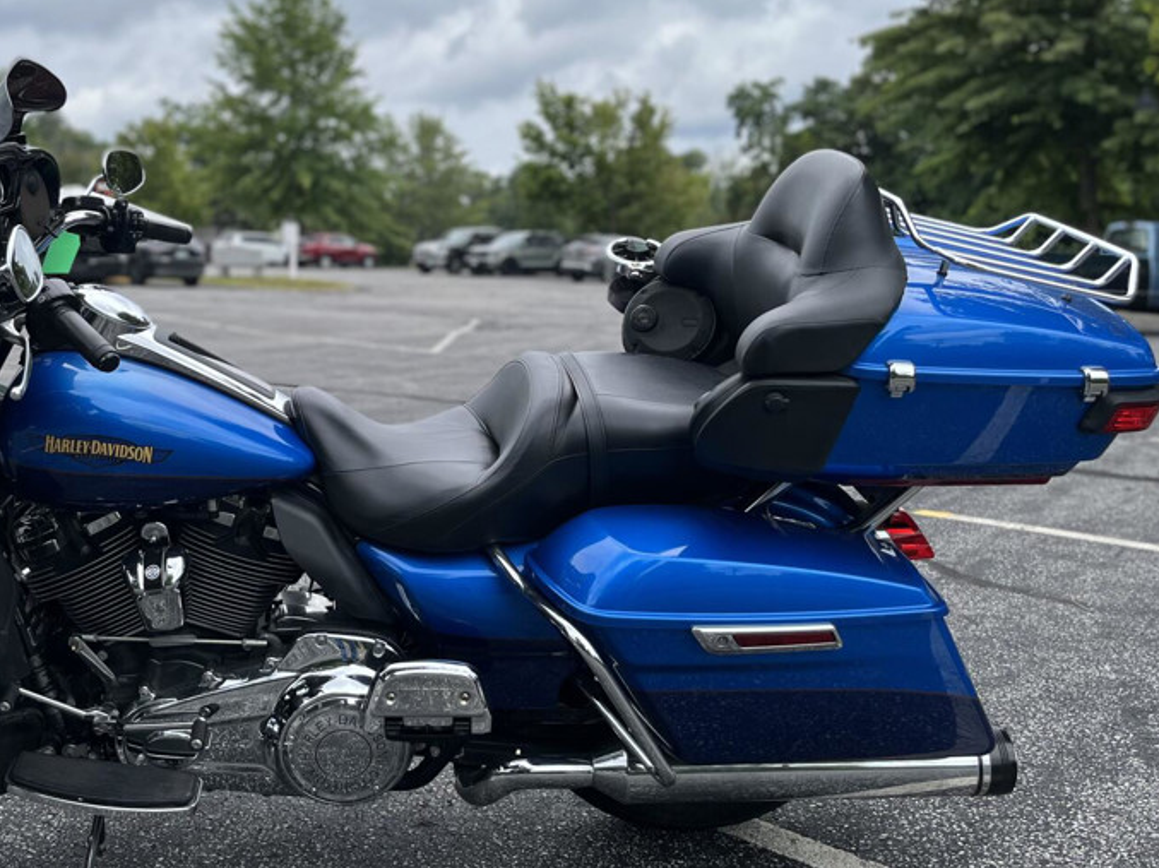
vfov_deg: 35.0
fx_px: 1372
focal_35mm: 41
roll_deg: +0.6
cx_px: 405
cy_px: 342
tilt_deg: -4.1
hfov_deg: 45.2
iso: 50
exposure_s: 1/1695
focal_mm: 5.1
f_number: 1.6
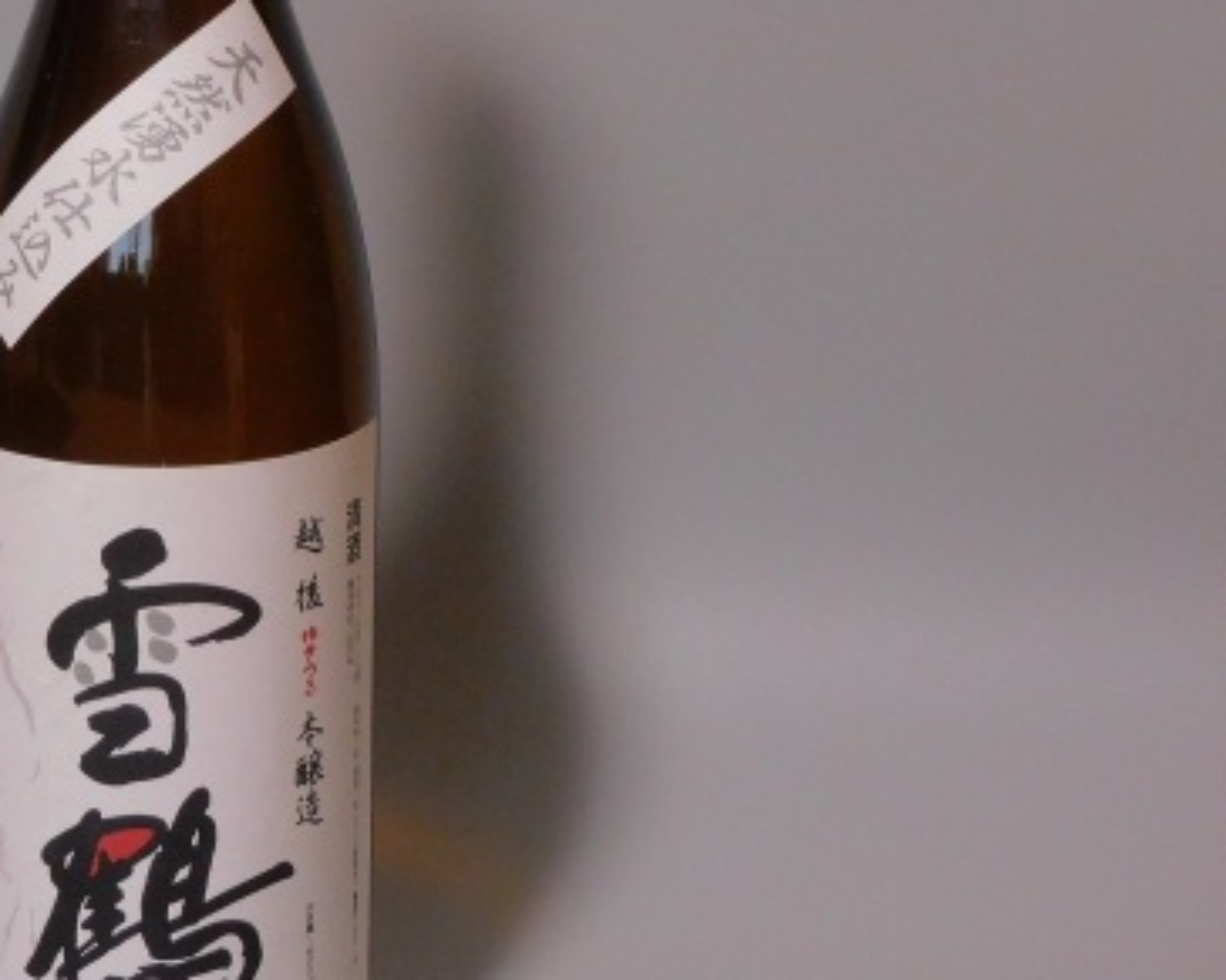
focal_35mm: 163
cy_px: 253
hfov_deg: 11.8
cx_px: 168
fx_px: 5913
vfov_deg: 9.5
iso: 640
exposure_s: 1/15
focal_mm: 17
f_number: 4.8
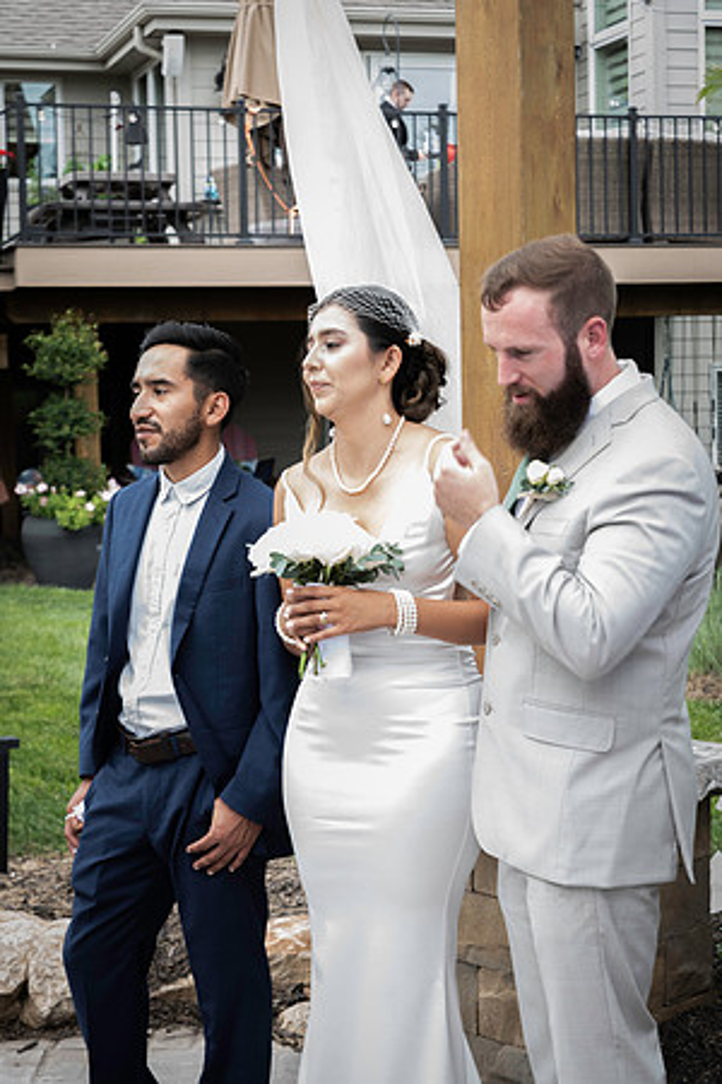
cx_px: 361
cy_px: 542
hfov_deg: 19.5
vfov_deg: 28.8
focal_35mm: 70
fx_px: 2106
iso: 1100
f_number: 7.1
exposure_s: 1/80
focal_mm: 70
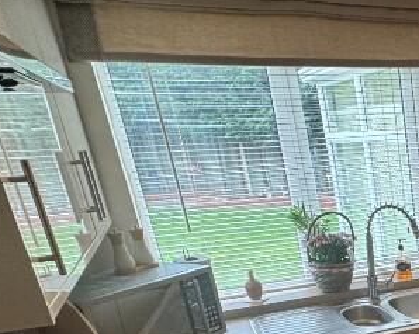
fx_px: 582
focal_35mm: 47
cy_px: 373
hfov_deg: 32.0
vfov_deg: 28.8
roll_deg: +2.2
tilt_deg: -23.5
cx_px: 519
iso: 80
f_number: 2.2
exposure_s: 1/100
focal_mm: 2.22
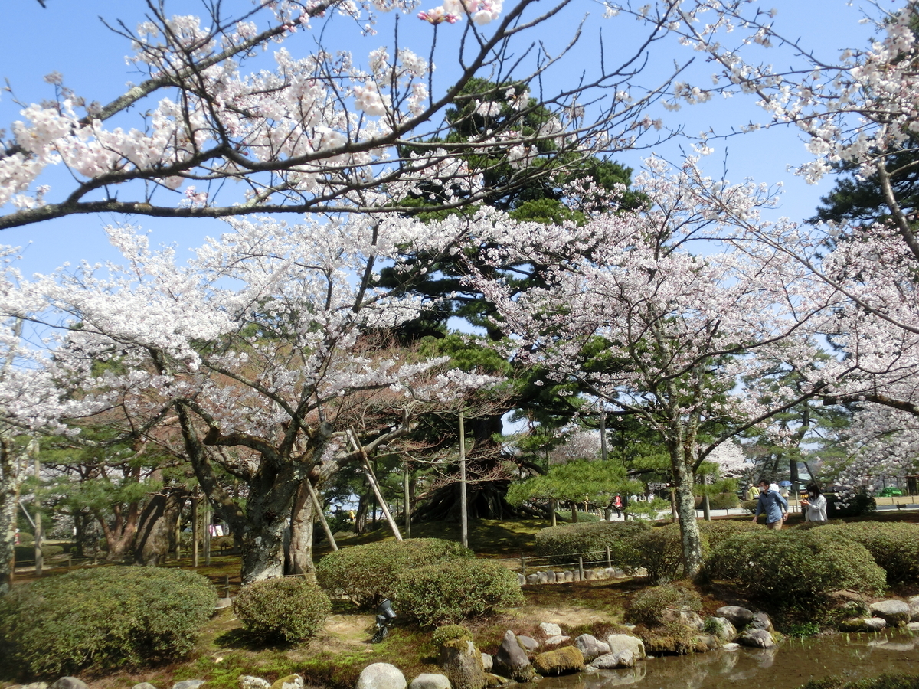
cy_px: 344
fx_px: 876
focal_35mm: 33
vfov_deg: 42.9
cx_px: 460
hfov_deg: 55.4
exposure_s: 1/640
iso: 80
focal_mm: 5.93
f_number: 3.7
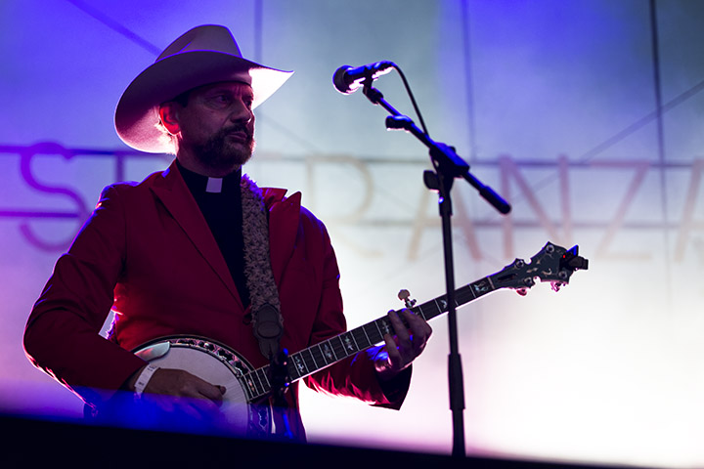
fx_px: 1467
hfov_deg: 27.0
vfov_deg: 18.2
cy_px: 234
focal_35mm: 75
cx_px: 352
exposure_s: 1/100
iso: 250
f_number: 2.8
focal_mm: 75
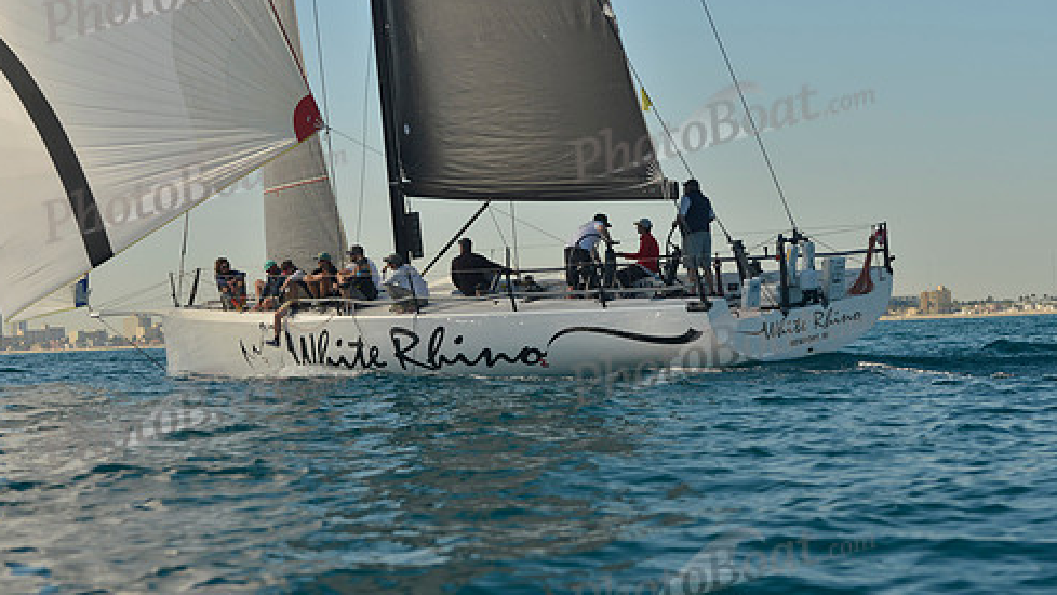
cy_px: 269
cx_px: 460
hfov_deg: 24.4
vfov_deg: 13.9
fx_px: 2438
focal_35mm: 87
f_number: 5.6
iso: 200
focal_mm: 70
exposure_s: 1/800
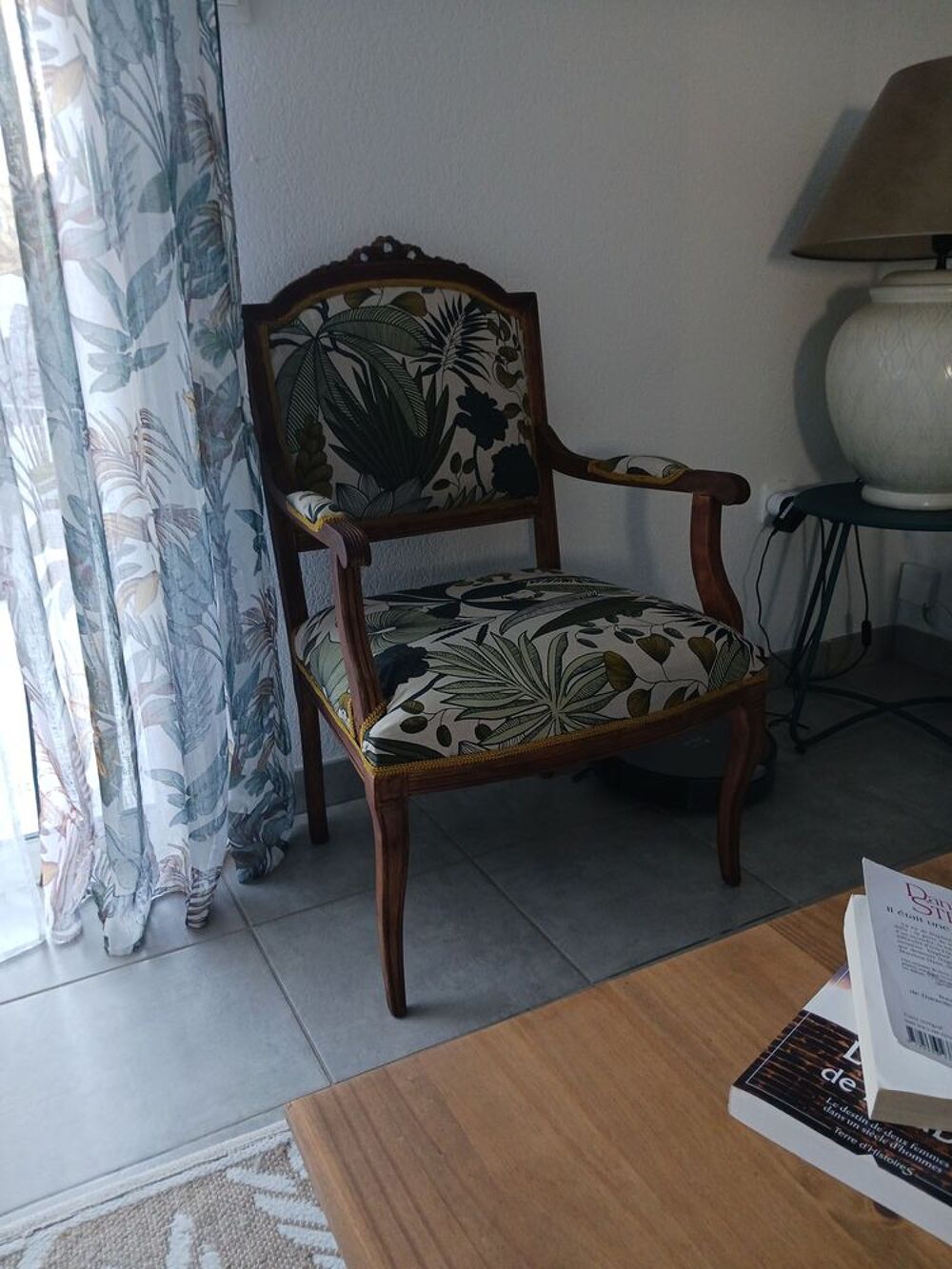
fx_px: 990
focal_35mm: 27
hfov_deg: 51.4
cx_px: 476
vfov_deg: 65.3
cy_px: 634
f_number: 1.8
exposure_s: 1/33.3
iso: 209
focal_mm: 4
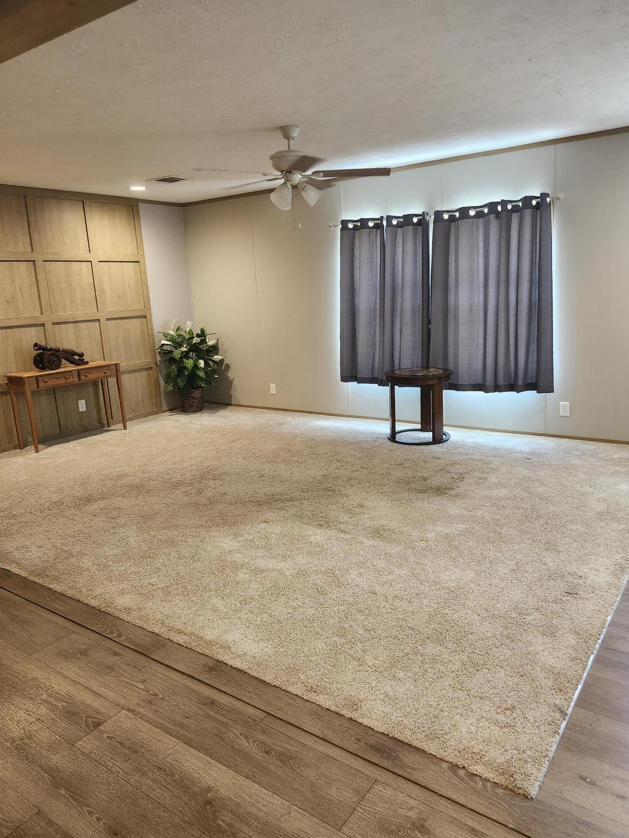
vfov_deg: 71.6
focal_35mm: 24
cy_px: 425
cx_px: 317
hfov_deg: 56.8
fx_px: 581
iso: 500
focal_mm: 5.54
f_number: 1.8
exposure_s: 1/120
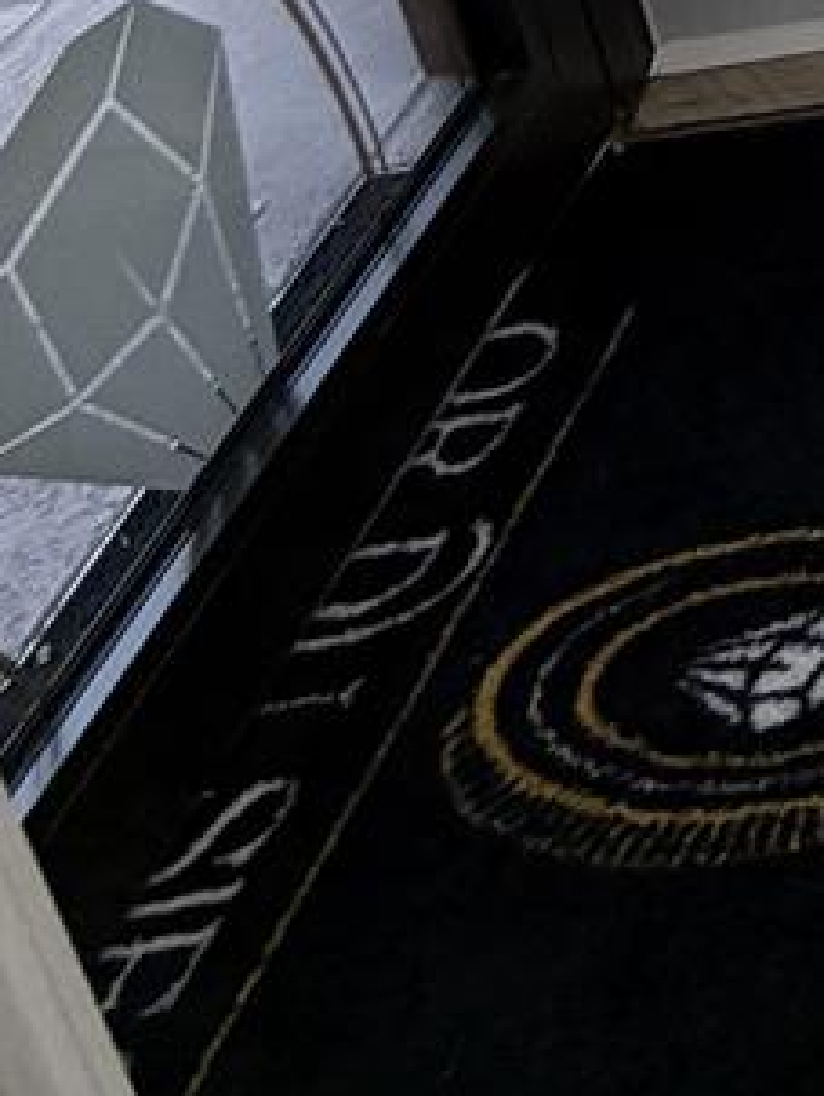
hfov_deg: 11.2
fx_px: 2821
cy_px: -1252
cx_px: 2410
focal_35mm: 89
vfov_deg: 15.8
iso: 100
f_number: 2.2
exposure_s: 1/100
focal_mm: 2.22
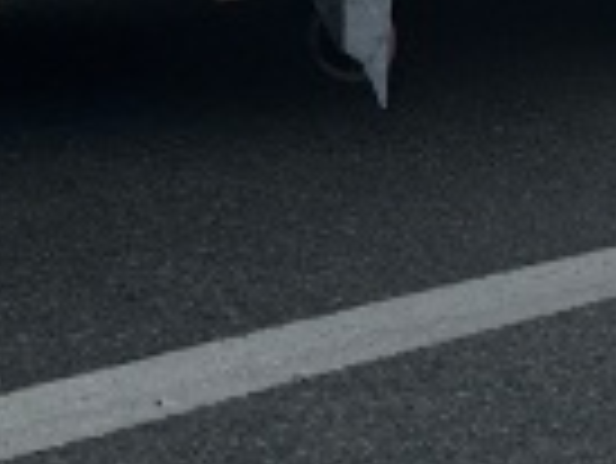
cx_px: -121
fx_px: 2707
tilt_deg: +4.9
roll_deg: +0.0
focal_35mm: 152
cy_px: -532
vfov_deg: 9.1
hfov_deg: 12.7
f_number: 1.5
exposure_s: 1/11364
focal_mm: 5.7
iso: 50
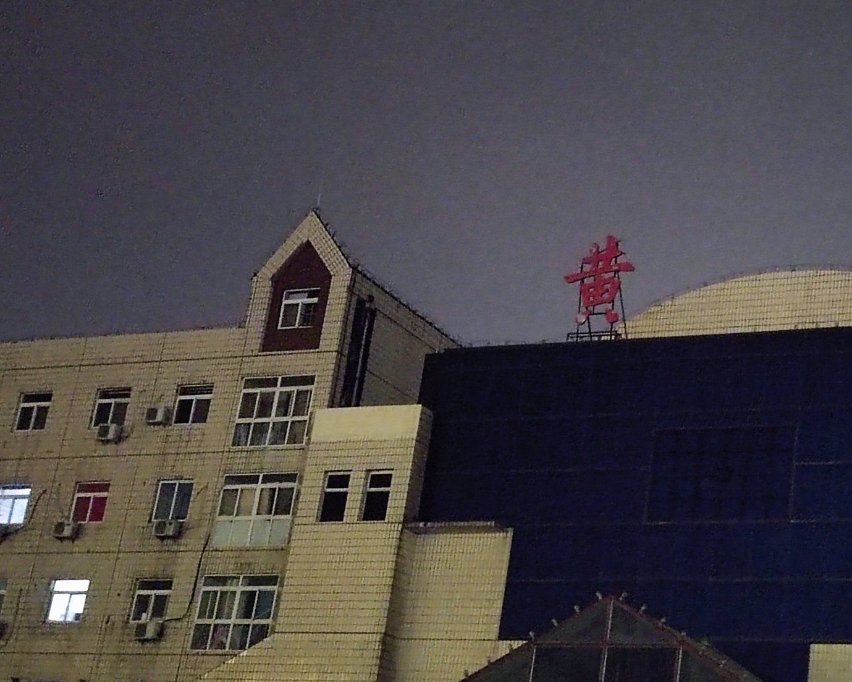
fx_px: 1462
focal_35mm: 58
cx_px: 774
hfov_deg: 30.9
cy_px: 464
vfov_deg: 26.1
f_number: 1.79
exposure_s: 1/14
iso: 12800
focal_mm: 4.71
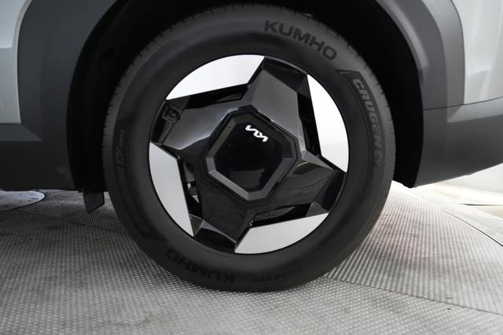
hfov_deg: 73.8
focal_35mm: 24
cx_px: 252
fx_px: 335
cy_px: 168
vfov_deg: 53.1
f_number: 2.8
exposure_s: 1/160
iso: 5000
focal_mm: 24
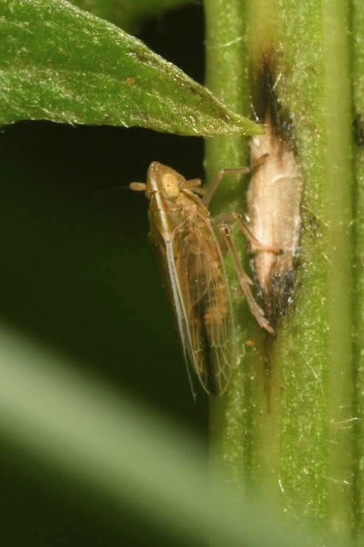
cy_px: 274
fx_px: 2391
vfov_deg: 13.0
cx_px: 182
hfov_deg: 8.7
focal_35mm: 158
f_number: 32
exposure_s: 1/60
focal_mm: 105
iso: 250
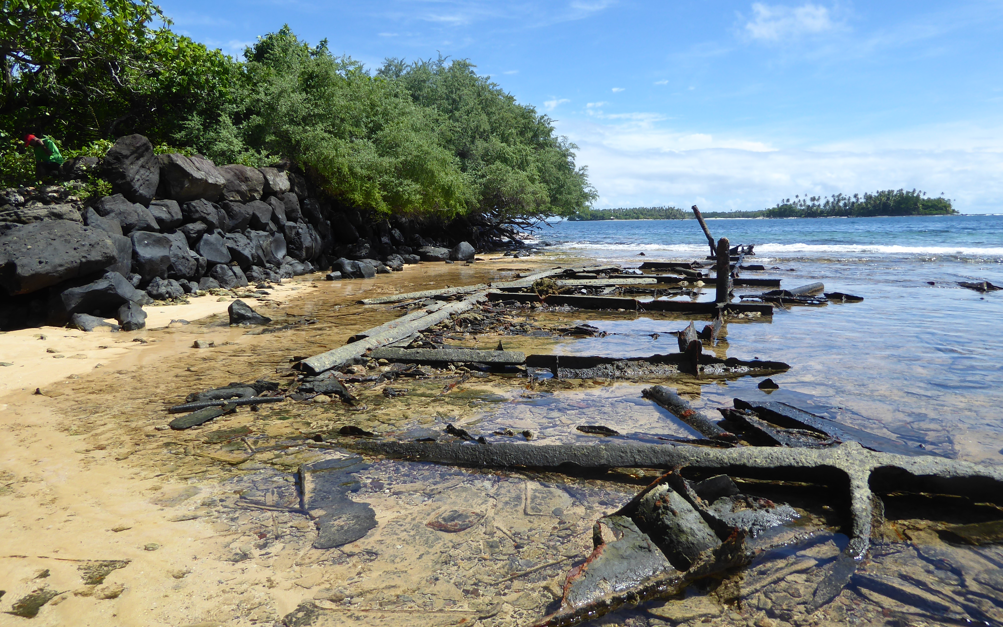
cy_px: 292
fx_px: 738
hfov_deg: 68.4
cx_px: 495
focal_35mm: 27
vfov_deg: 46.0
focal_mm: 4.3
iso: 80
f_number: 3.3
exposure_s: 1/1000
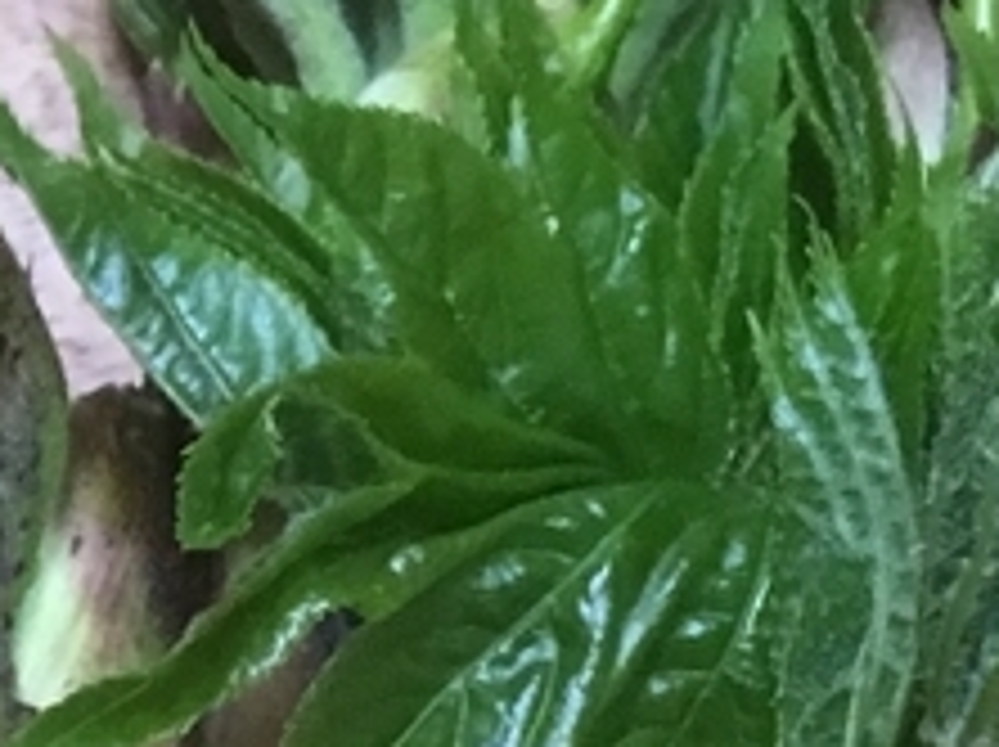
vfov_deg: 9.4
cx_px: -652
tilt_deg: -56.1
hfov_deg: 11.8
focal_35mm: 157
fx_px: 4526
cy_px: 738
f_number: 2.2
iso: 200
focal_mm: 4.15
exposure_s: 1/15
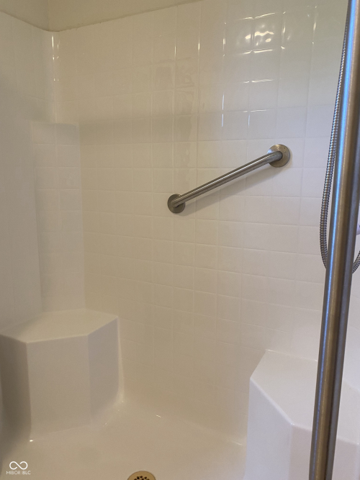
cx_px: 180
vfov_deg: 67.3
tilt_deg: -8.0
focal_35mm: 26
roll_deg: -1.9
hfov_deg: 53.0
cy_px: 240
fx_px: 361
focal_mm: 4.25
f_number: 1.8
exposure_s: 1/60
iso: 80
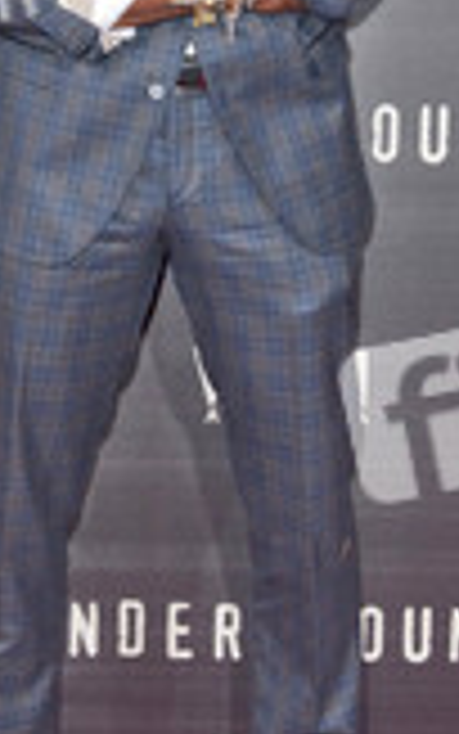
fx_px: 2400
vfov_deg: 17.3
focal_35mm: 120
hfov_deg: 10.9
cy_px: 171
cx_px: 164
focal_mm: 48
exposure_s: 1/400
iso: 800
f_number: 4.5
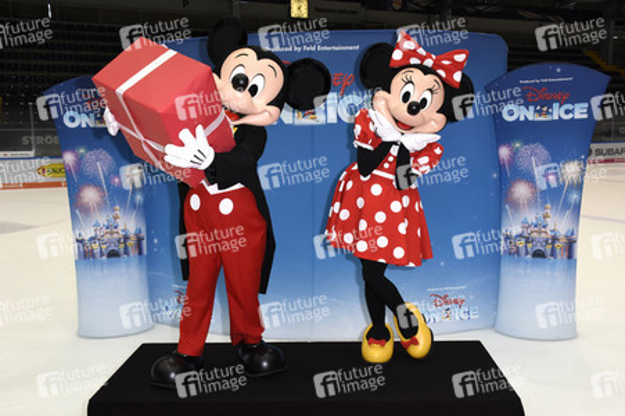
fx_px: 599
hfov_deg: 55.1
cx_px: 312
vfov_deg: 38.3
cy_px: 208
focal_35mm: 34
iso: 1000
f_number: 6.3
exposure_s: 1/160
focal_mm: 23
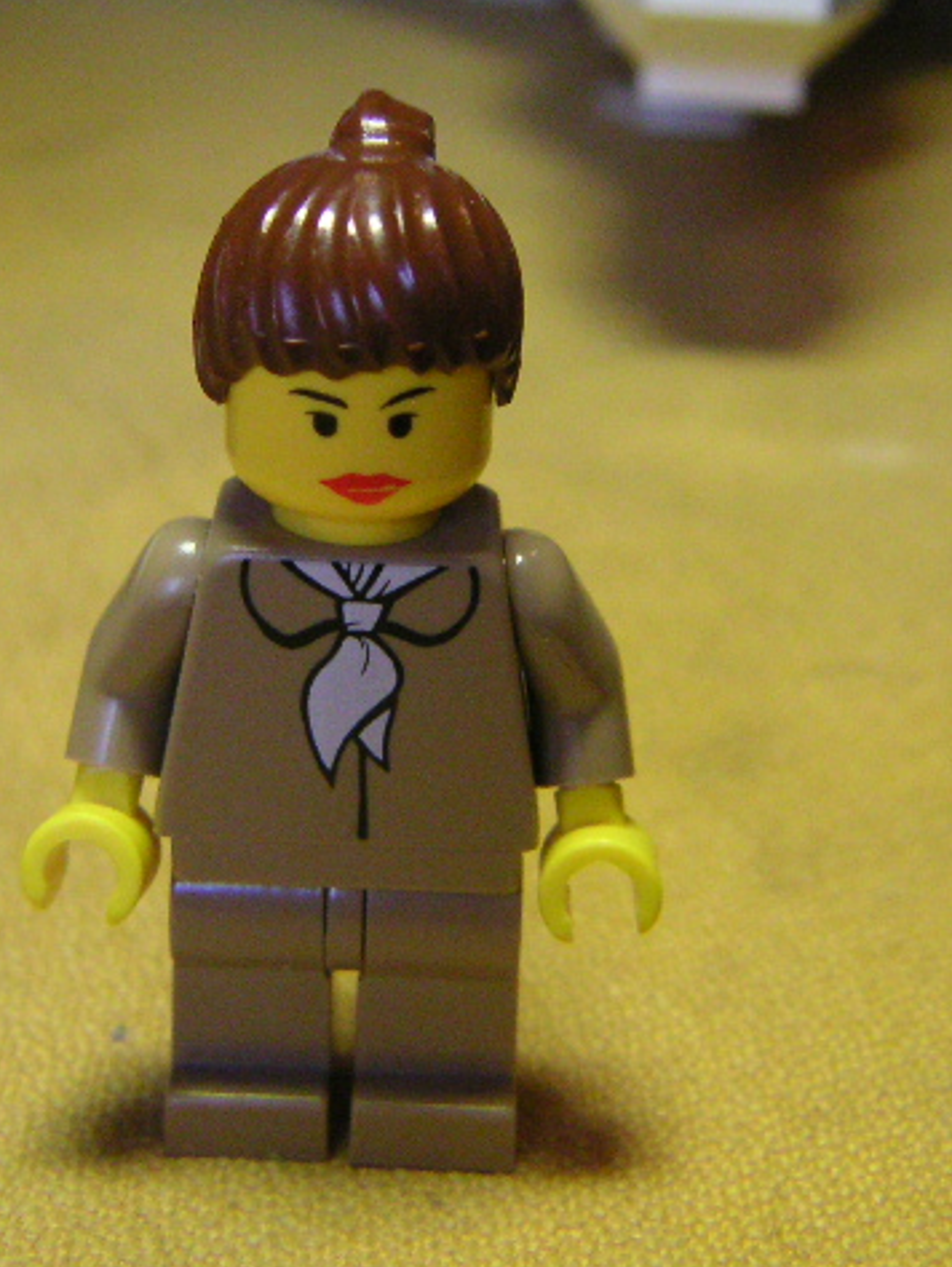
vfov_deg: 35.5
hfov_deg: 27.0
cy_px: 631
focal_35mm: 54
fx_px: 1978
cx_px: 374
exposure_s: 1/90
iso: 400
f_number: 2.9
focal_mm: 5.3
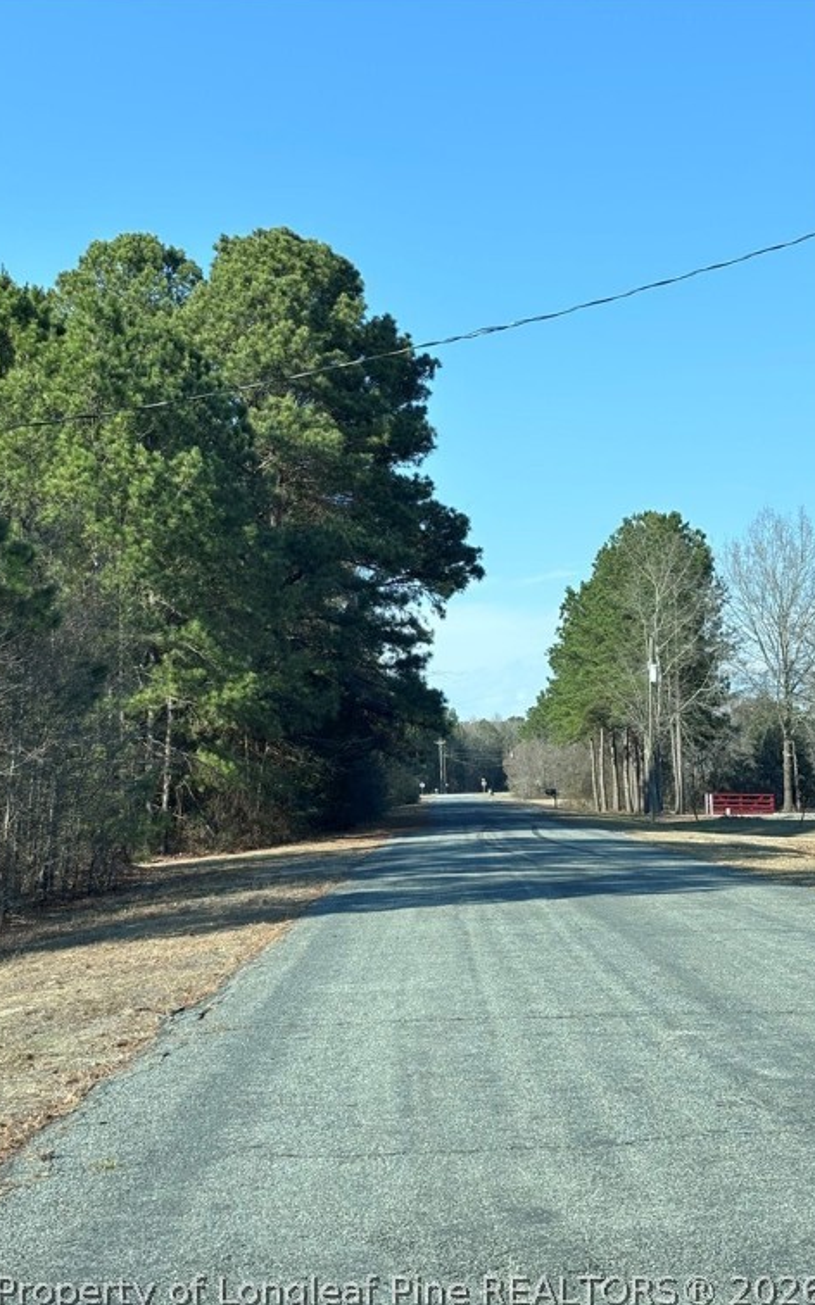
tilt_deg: +4.0
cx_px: 337
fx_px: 1992
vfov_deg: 36.3
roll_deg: +0.1
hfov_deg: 23.1
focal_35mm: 56
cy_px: 656
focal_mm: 5.96
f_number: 1.6
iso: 32
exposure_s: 1/1220
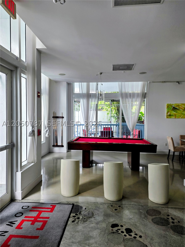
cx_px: 92
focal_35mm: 23
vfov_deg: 73.9
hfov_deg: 58.9
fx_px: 164
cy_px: 124
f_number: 1.7
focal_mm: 6.3
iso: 80
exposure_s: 1/180
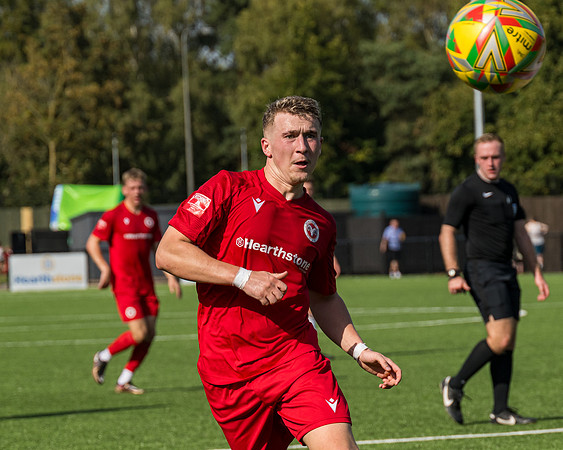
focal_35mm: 220
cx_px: 383
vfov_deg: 7.0
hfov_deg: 8.8
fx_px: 3659
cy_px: 298
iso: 200
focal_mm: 98
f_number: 4.5
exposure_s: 1/2000
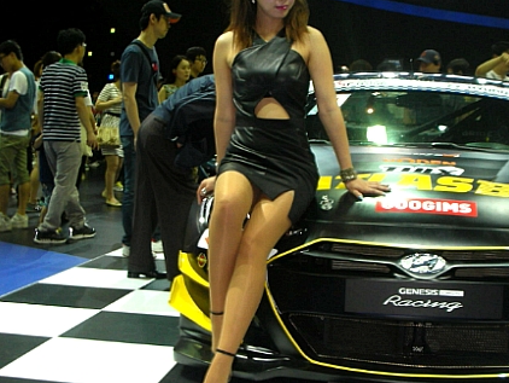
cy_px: 201
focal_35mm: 58
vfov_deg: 25.3
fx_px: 853
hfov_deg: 33.2
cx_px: 254
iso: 89
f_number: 3
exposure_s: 1/30.6
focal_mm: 5.8
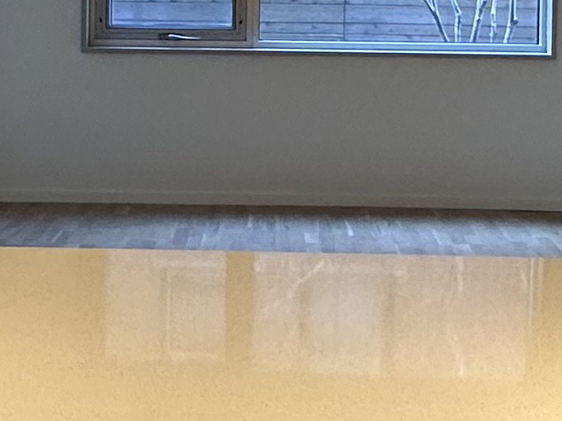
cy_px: 10
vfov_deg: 17.6
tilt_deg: -3.0
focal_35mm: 82
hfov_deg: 23.8
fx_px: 1331
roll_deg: -0.6
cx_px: 252
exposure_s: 1/60
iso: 200
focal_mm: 2.22
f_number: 2.2
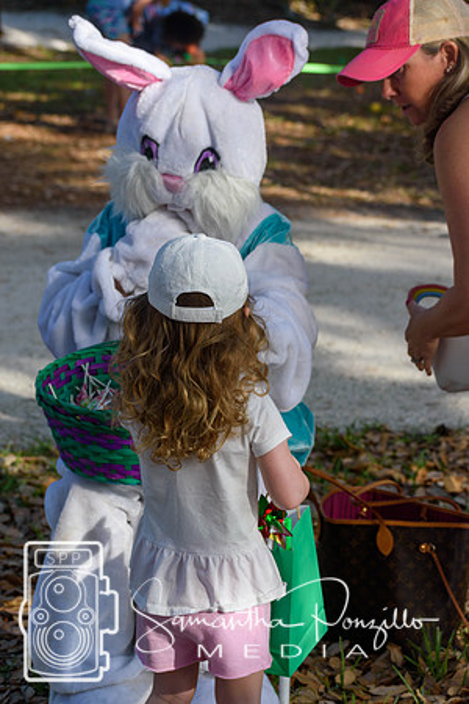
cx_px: 234
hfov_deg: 13.0
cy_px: 352
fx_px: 2052
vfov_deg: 19.5
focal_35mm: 105
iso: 220
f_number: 5.6
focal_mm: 70
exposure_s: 1/500
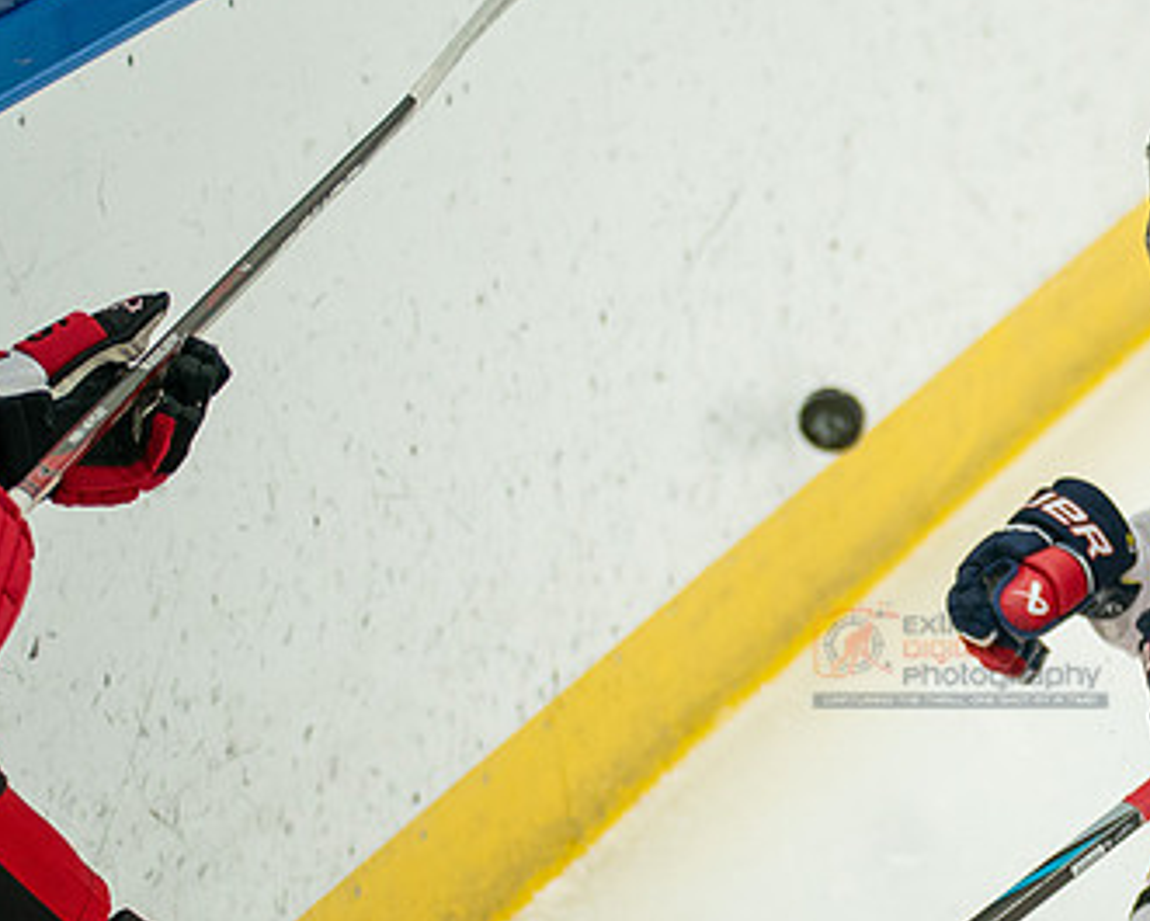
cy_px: 524
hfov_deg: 7.3
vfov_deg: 5.9
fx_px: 8954
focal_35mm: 263
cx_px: 1257
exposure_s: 1/2500
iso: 1600
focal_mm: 120
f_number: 3.2
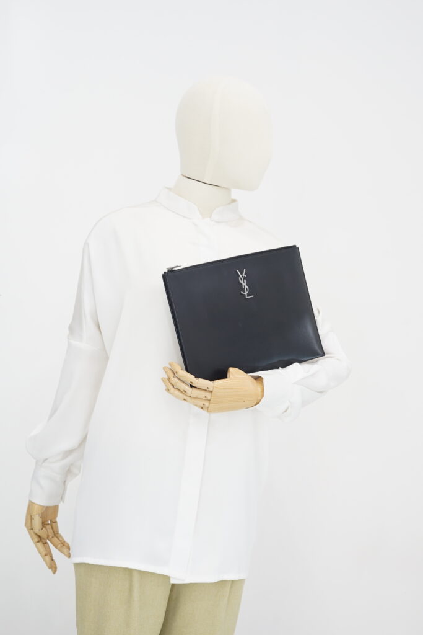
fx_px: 881
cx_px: 212
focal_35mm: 50
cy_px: 318
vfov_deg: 39.6
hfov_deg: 27.0
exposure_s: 1/8
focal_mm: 50
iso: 640
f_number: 6.3
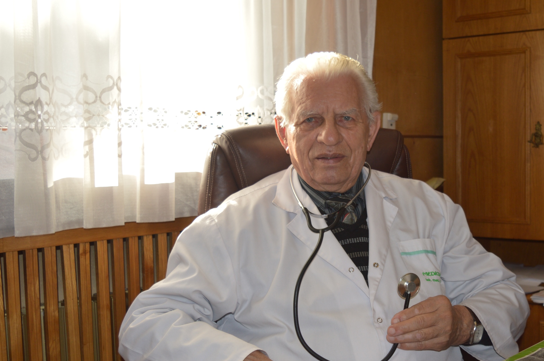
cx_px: 349
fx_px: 785
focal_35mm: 52
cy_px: 246
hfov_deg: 37.9
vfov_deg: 25.8
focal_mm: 22
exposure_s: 1/80
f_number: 3.8
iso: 100
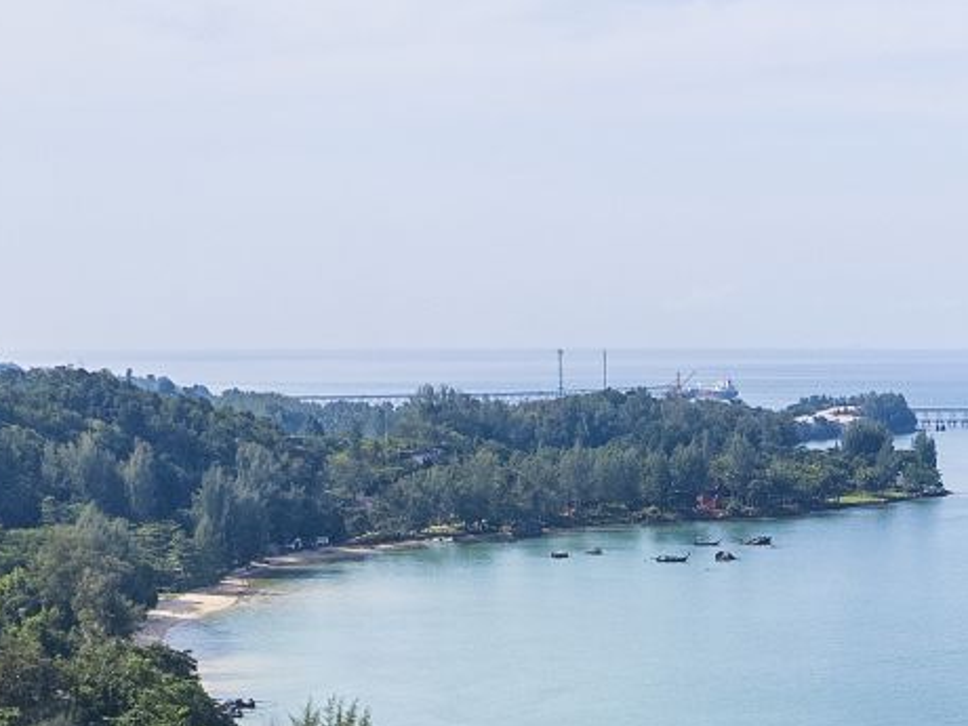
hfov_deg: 21.0
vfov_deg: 14.6
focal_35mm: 92
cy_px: 1193
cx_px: 827
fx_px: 2573
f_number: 2.8
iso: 100
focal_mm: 8.38
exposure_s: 1/240
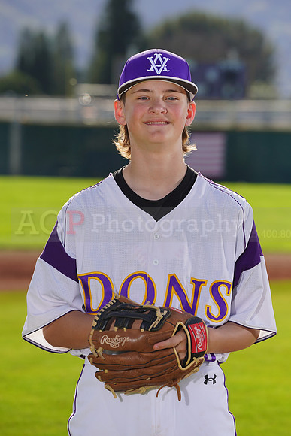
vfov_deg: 7.8
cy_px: 218
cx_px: 146
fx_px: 3211
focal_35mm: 265
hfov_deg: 5.2
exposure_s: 1/250
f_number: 9
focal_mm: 265
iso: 100
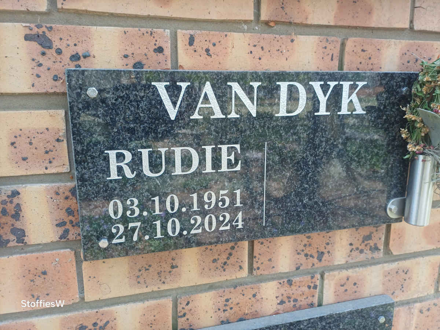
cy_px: 165
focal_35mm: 25
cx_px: 220
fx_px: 318
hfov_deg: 69.4
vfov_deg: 54.9
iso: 80
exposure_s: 1/120
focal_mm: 4.65
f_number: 1.8
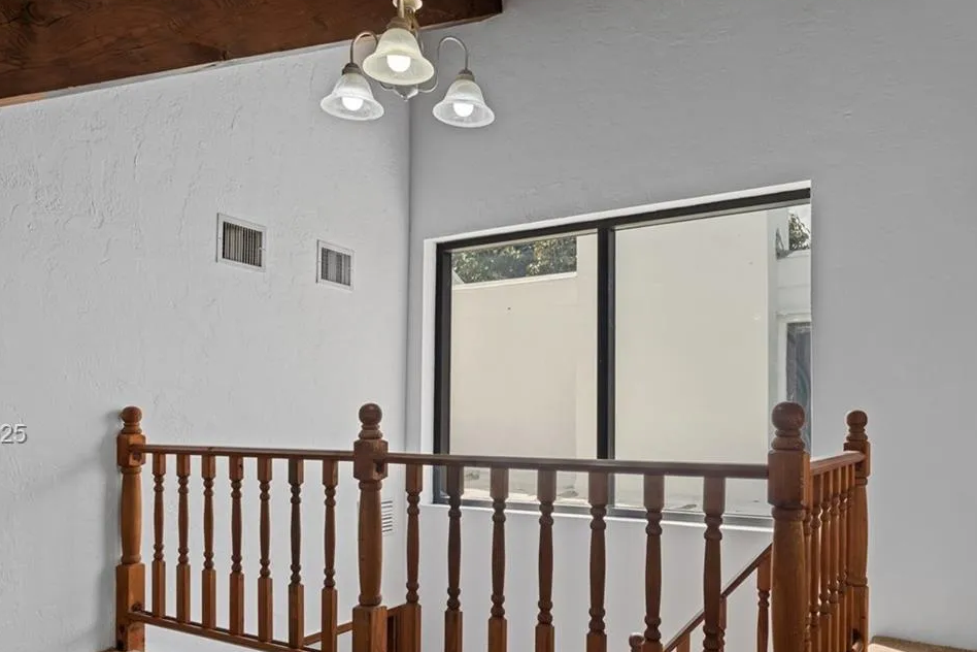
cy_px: 435
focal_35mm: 27
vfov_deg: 47.1
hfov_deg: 67.3
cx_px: 530
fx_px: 733
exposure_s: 1/13
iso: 320
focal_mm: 16
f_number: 8
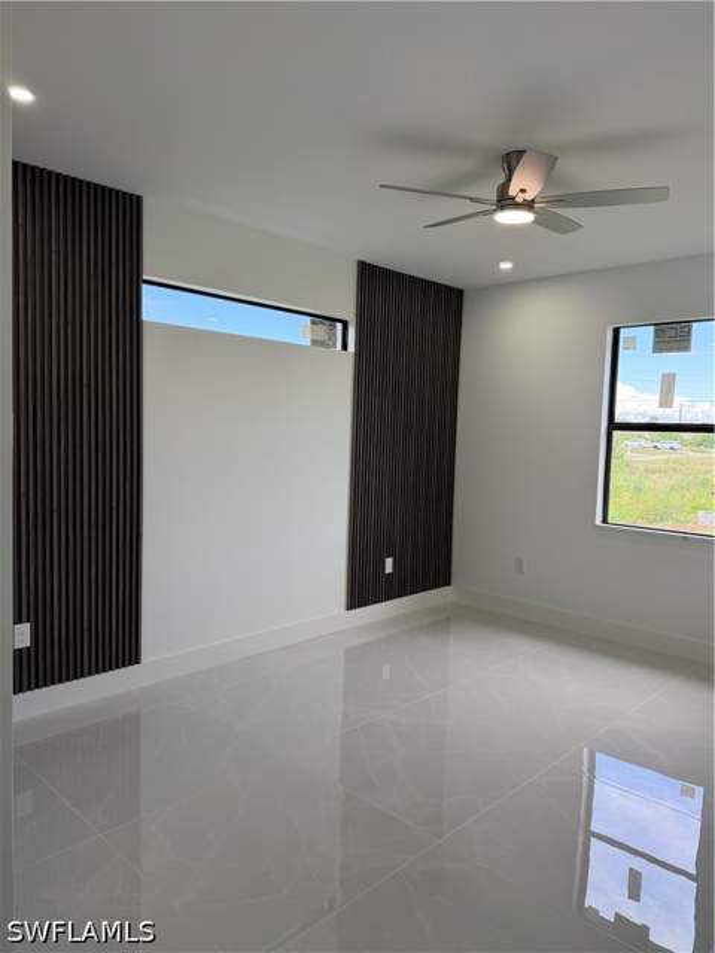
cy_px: 476
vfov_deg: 71.6
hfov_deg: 56.8
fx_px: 661
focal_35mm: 24
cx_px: 358
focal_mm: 6.76
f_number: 1.78
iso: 100
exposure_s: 1/188
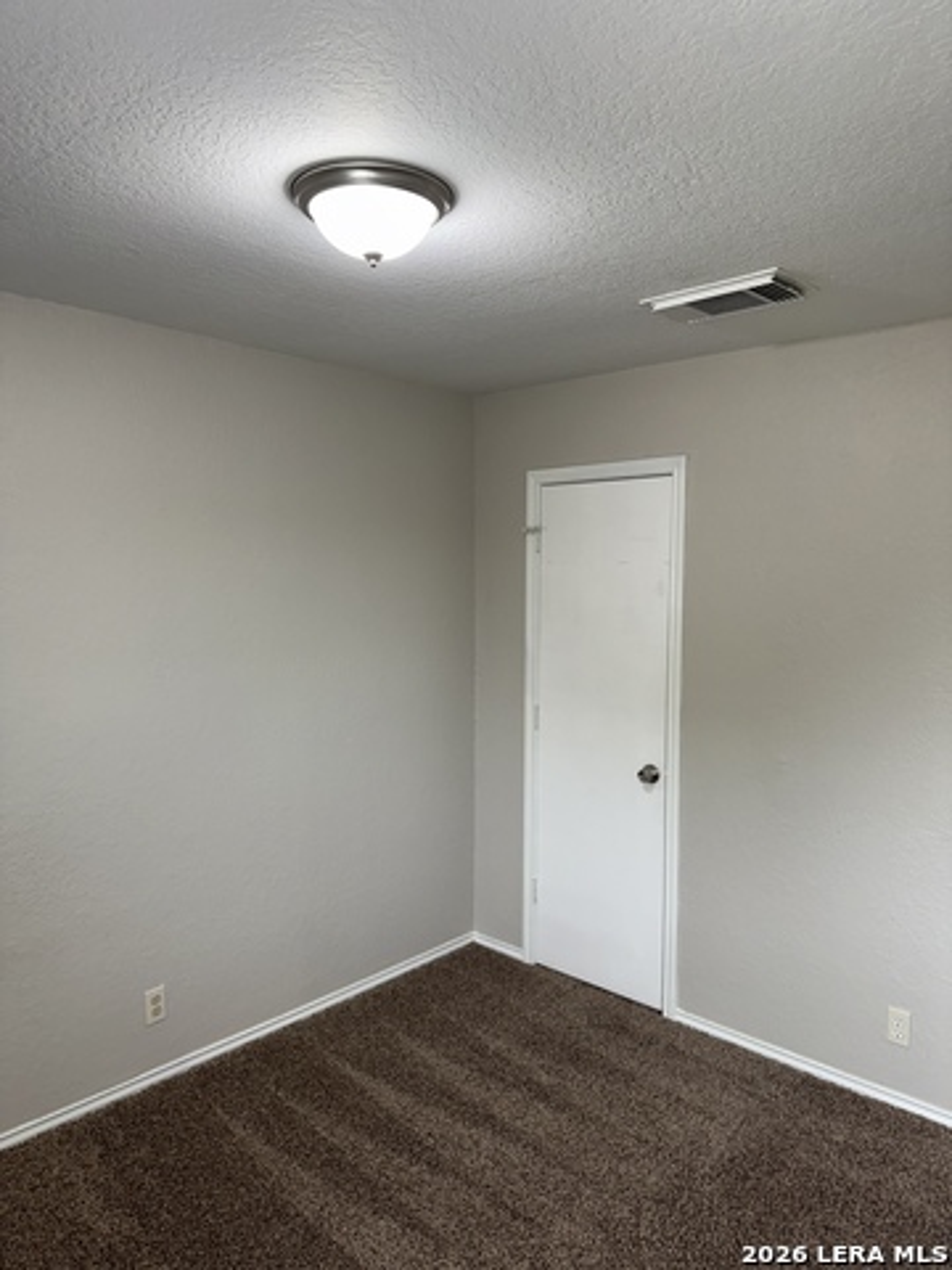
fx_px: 880
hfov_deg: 56.8
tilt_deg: -5.0
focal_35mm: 24
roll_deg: -1.2
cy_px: 635
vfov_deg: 71.6
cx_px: 476
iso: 100
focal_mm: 6.76
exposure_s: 1/46
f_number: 1.78
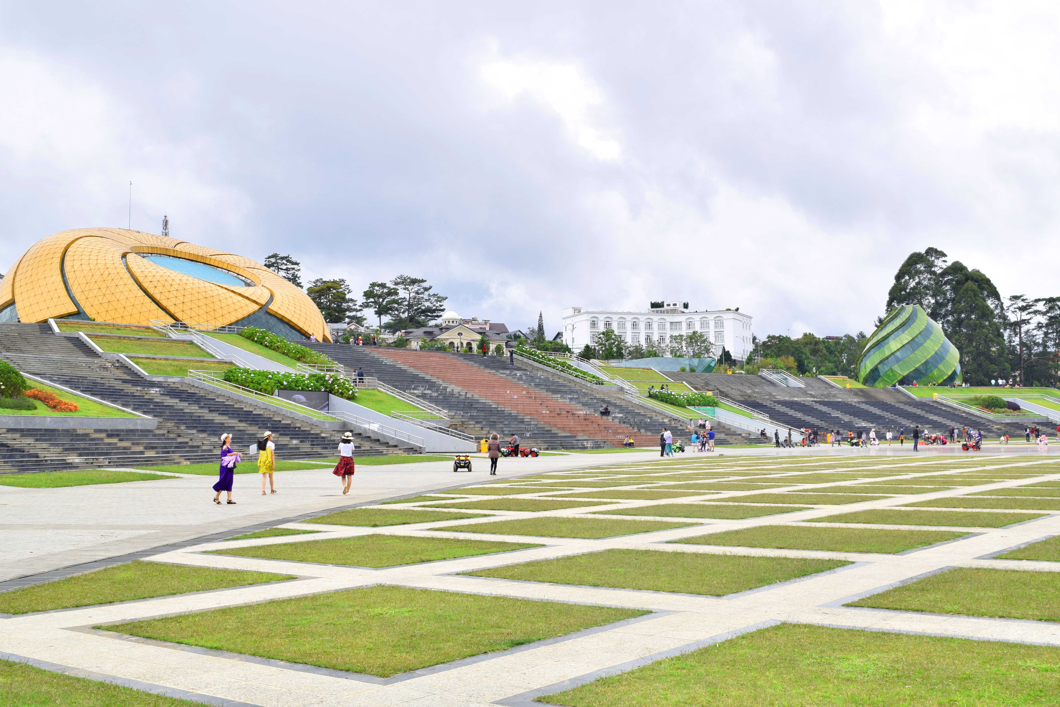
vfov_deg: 33.4
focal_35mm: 40
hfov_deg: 48.5
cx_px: 525
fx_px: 1178
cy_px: 362
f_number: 13
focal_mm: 26
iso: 160
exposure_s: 1/160
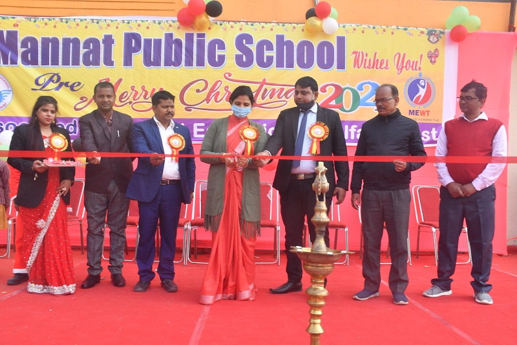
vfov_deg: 43.6
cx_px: 258
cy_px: 172
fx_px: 431
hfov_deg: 61.9
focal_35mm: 30
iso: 400
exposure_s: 1/80
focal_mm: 20
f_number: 16
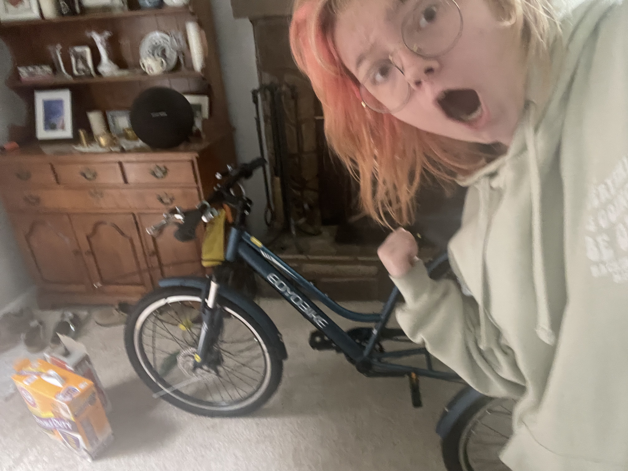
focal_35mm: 23
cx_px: 314
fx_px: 417
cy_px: 236
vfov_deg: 58.9
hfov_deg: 73.9
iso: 640
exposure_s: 1/15
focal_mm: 2.71
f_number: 2.2
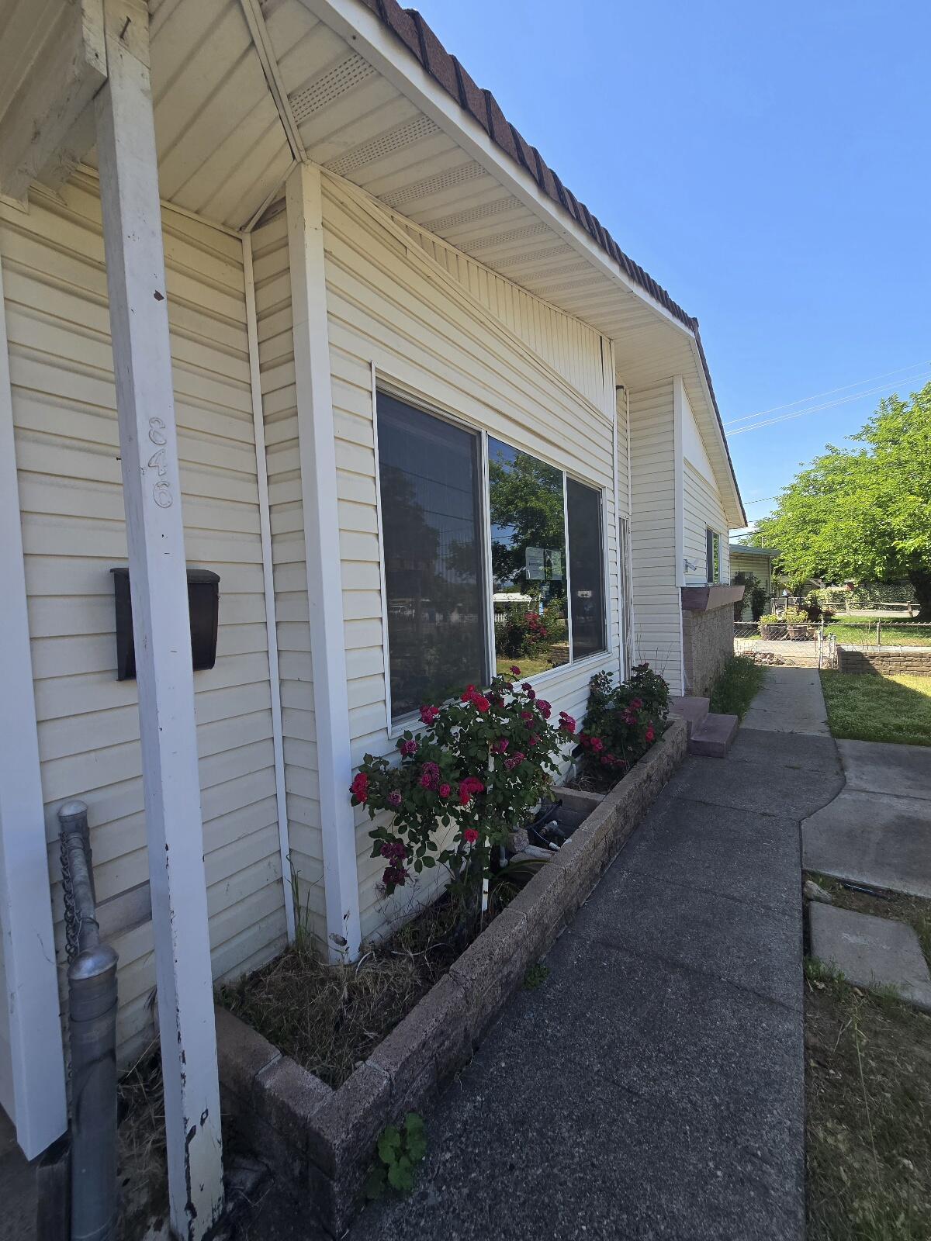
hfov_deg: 89.9
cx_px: 466
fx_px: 466
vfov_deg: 106.2
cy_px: 620
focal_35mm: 13
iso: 50
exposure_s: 1/714
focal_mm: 2.2
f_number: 2.2
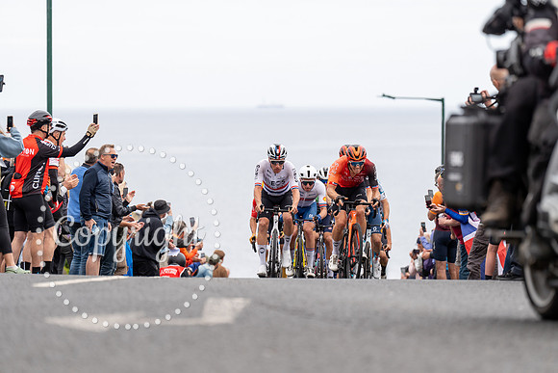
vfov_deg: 7.4
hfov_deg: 11.1
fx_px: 2868
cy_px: 186
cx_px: 279
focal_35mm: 185
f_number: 3.5
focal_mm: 185
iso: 320
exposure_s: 1/1000
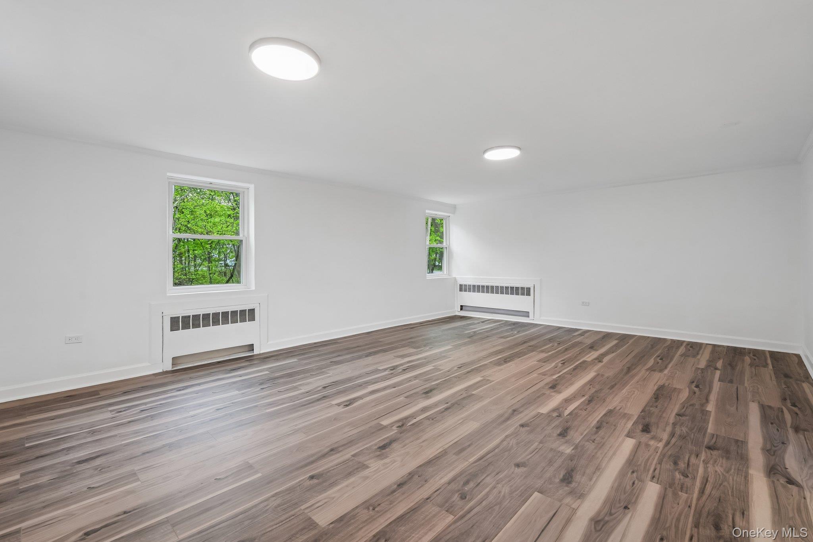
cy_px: 271
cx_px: 406
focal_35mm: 16
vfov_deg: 73.7
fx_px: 361
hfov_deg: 96.7
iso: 400
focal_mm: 16
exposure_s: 1/10
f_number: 8
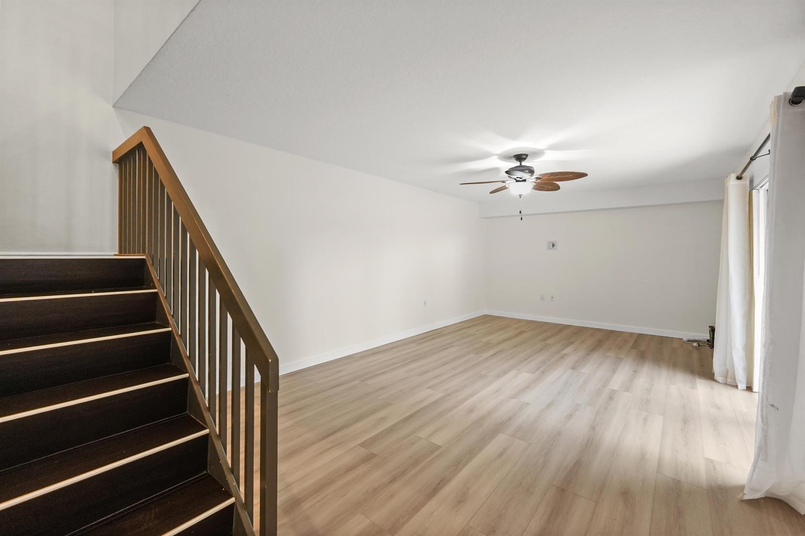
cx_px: 402
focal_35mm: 15
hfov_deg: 100.4
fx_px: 335
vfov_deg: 77.3
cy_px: 268
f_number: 4
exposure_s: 1/30
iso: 800
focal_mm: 10
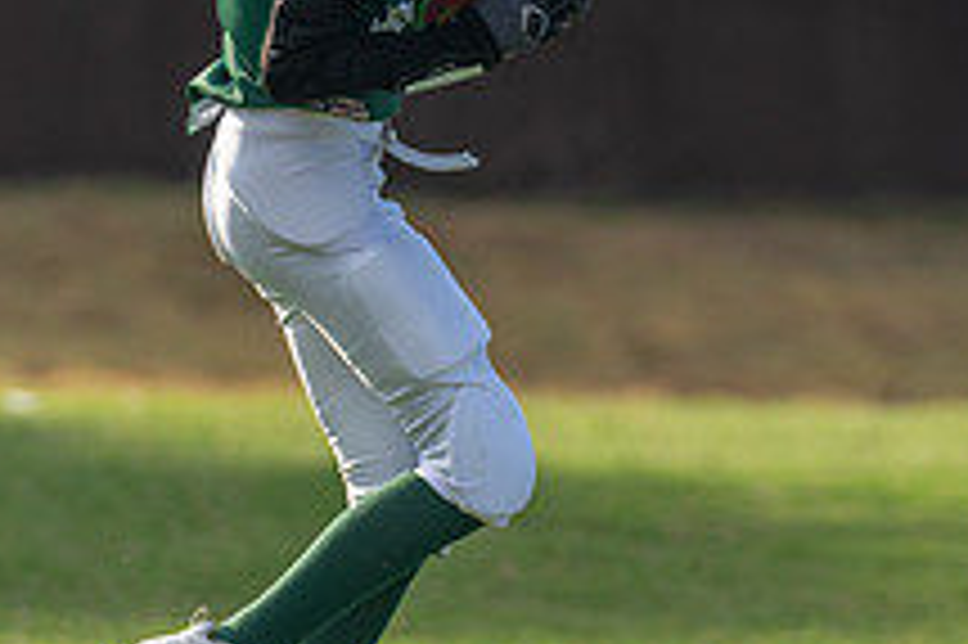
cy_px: 321
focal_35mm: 667
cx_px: 532
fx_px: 17921
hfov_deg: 3.1
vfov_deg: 2.1
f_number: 2.8
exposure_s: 1/1250
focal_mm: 178
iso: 100
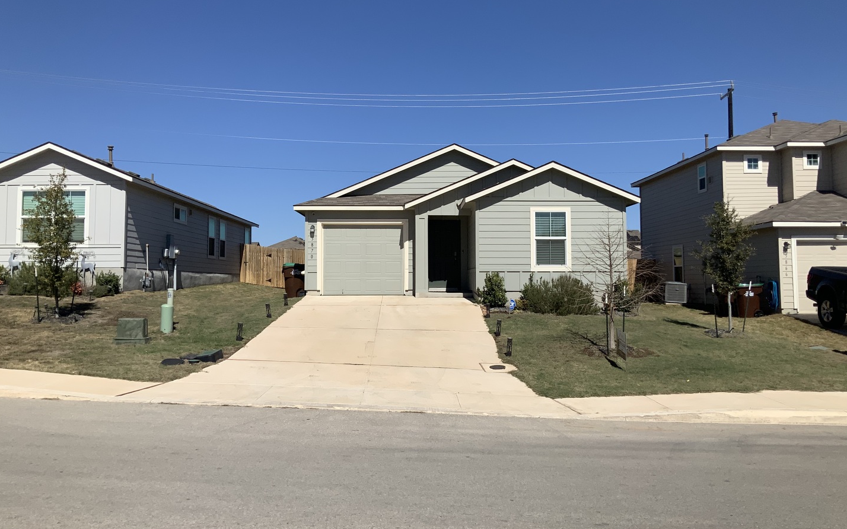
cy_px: 240
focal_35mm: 31
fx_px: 715
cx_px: 425
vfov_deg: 40.5
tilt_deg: +2.7
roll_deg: +1.4
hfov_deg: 61.2
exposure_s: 1/4065
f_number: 1.8
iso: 20
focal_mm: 3
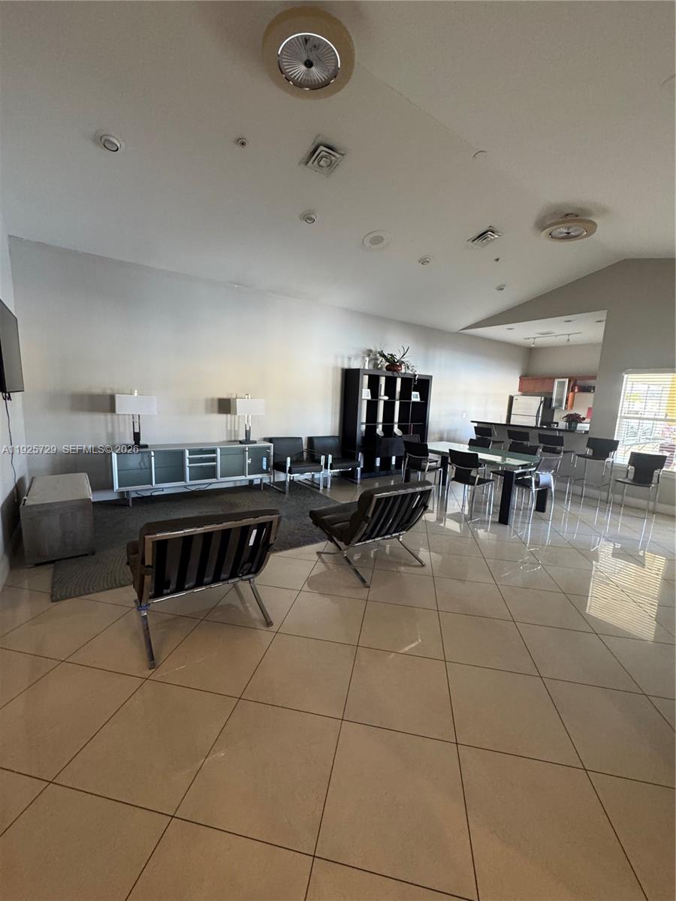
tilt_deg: -9.3
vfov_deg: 102.1
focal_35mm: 14
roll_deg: -3.0
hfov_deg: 85.7
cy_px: 450
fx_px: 365
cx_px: 338
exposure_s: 1/60
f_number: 2.2
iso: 400
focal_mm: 2.22
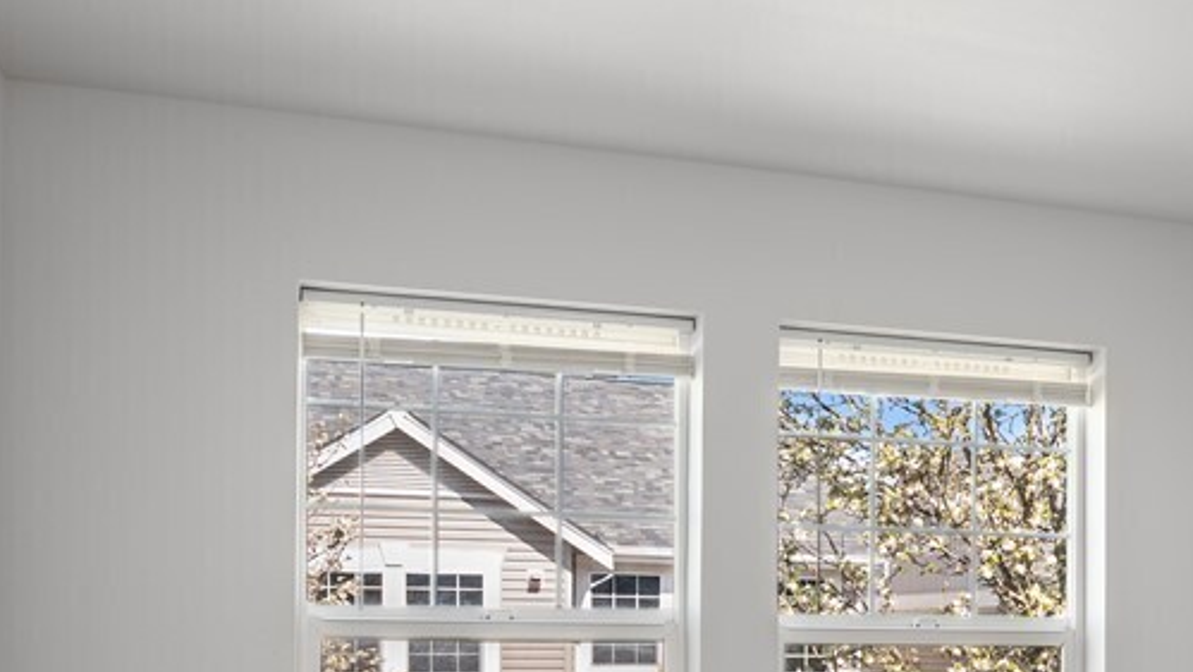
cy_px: 656
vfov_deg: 20.5
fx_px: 1804
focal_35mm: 57
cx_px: 1173
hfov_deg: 33.7
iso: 100
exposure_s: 1/2.5
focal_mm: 16
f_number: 8
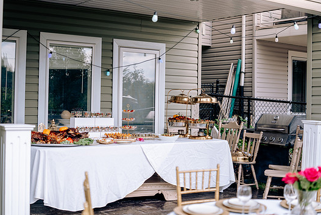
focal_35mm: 55
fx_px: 491
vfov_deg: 24.6
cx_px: 155
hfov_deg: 36.2
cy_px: 99
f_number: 2
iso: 100
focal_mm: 50
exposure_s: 1/1250
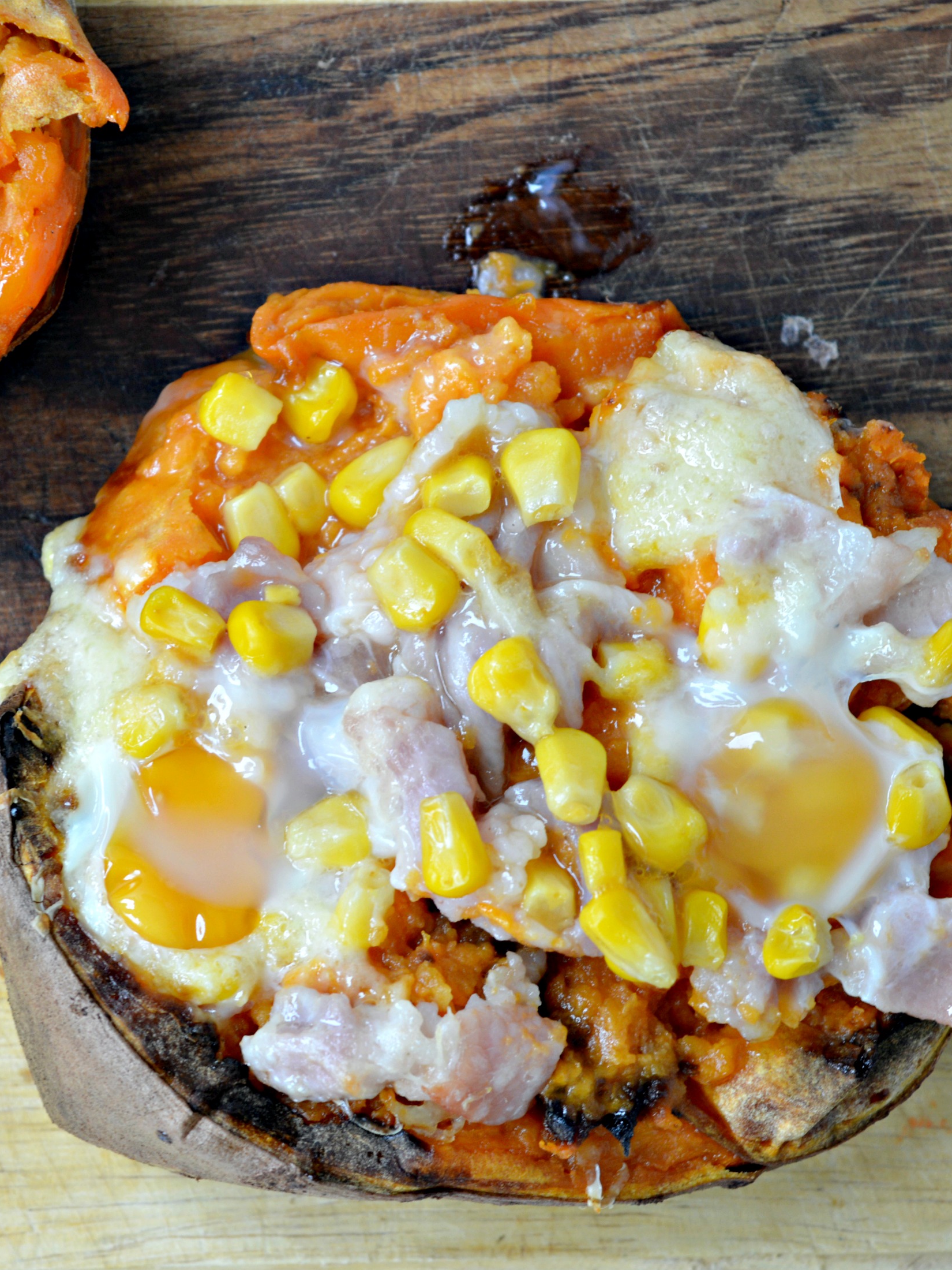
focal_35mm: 120
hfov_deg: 12.4
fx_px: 4390
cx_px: 291
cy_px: 634
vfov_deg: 16.5
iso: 200
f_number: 5.6
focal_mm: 55
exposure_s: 1/15
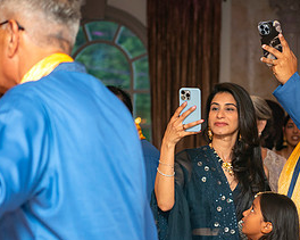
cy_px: 191
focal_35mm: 153
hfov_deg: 12.6
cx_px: 207
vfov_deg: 10.1
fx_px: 1358
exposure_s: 1/160
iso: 800
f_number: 2.8
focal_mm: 70
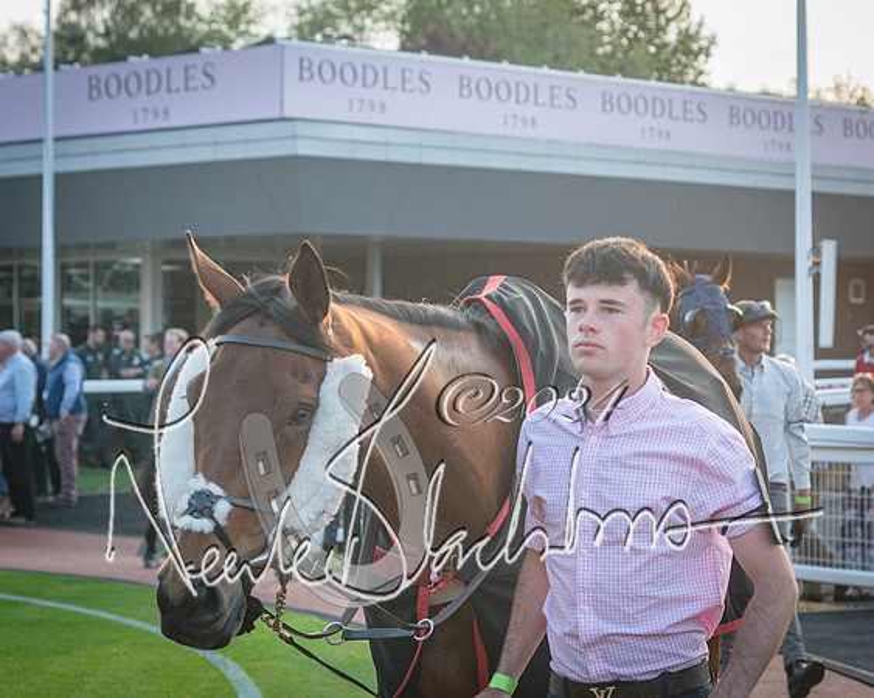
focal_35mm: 103
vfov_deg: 14.9
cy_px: 347
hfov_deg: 18.5
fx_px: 2674
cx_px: 594
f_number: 3.5
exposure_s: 1/1250
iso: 640
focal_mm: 50
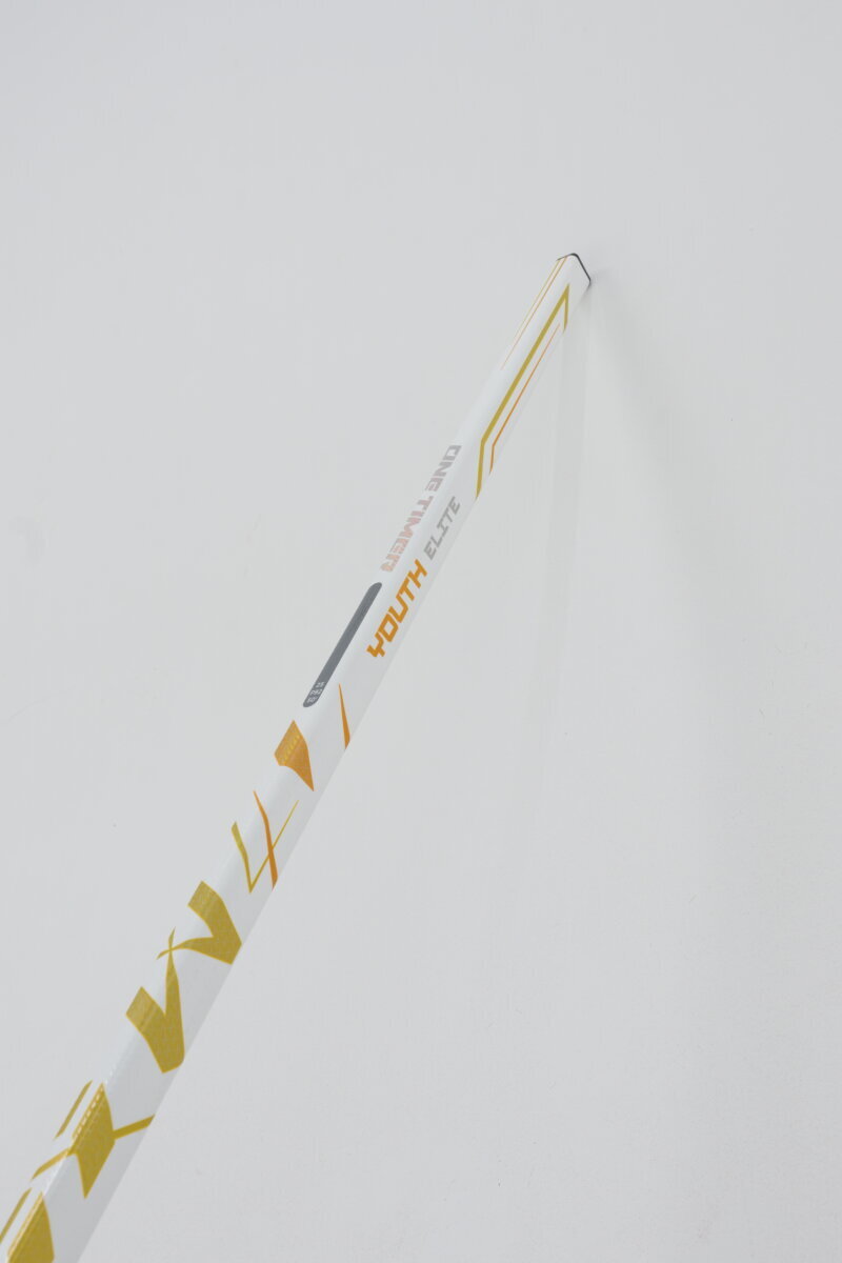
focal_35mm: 30
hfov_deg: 43.6
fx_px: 1052
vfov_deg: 61.9
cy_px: 632
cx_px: 421
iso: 125
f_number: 8
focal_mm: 20
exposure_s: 1/160
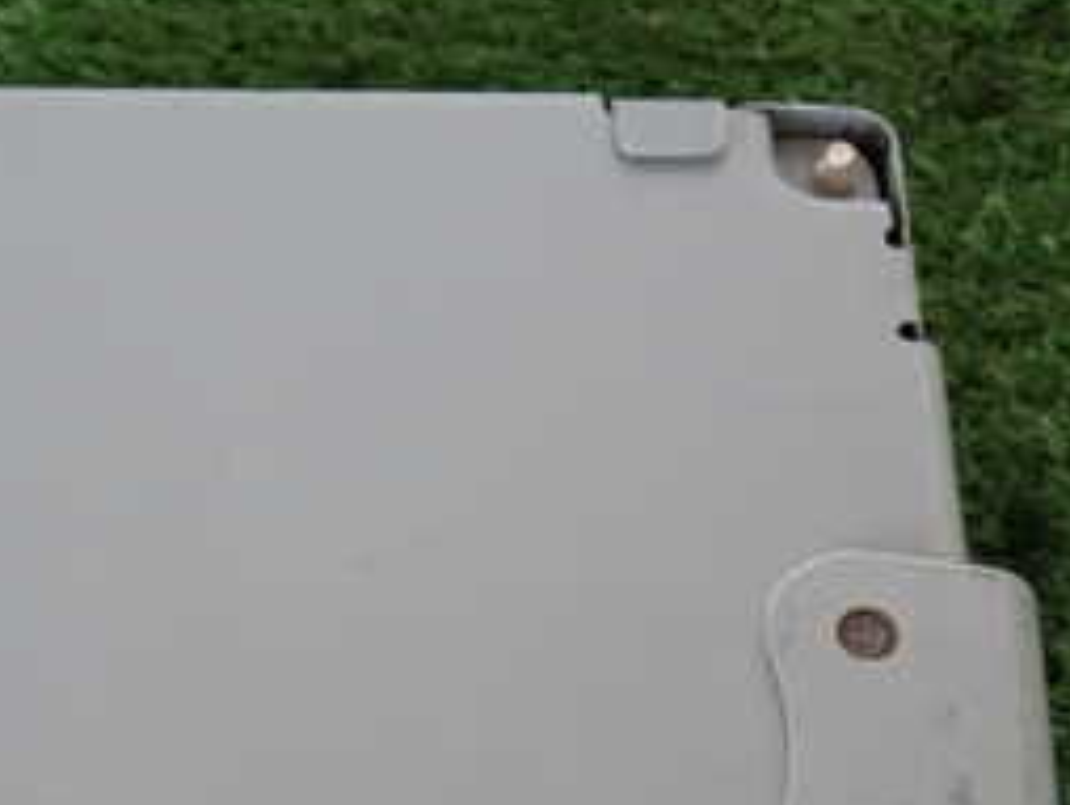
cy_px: 822
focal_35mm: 111
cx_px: 223
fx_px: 3434
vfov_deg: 13.2
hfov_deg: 17.6
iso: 200
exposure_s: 1/50
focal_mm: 8.4
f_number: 3.1
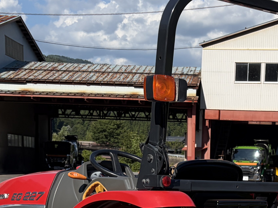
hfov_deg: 22.0
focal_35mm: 88
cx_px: 224
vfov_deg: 15.4
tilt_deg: -10.8
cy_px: 315
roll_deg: -1.7
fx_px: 707
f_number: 1.6
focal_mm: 5.96
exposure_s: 1/3623
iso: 50
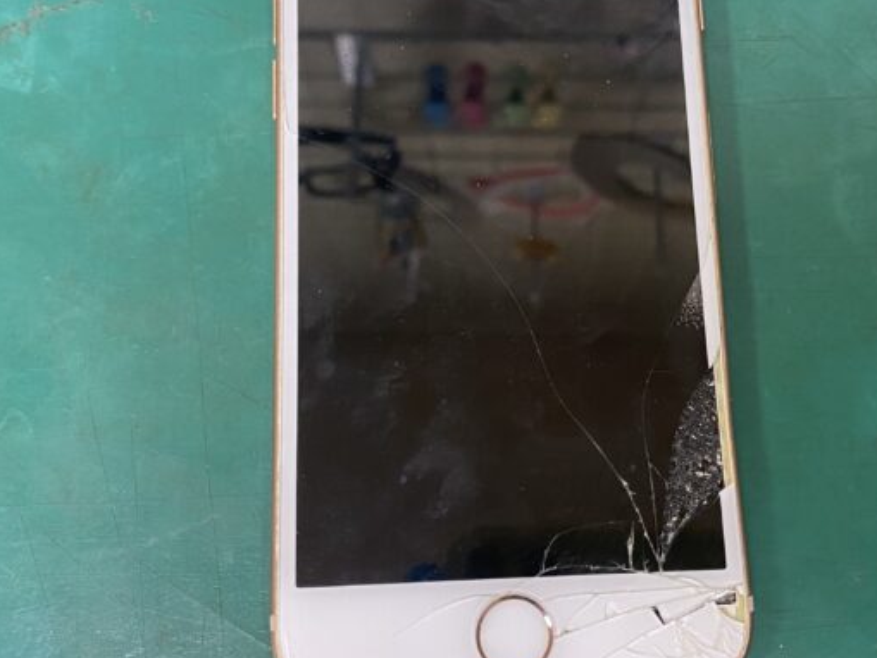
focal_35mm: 46
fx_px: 1166
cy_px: 261
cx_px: 520
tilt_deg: -76.0
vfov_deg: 31.4
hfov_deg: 41.1
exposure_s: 1/50
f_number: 1.8
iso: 100
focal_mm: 4.25
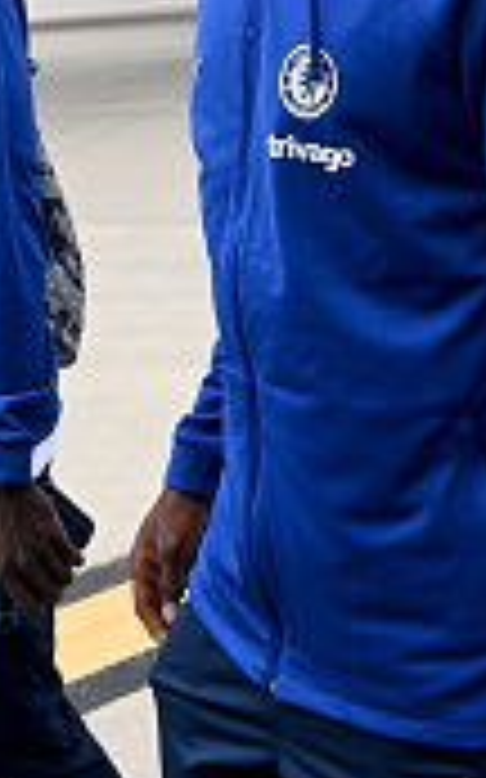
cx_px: 32
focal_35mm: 84
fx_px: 1782
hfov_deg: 15.3
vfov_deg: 23.7
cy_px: 13
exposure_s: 1/800
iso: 320
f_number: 8
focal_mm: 24
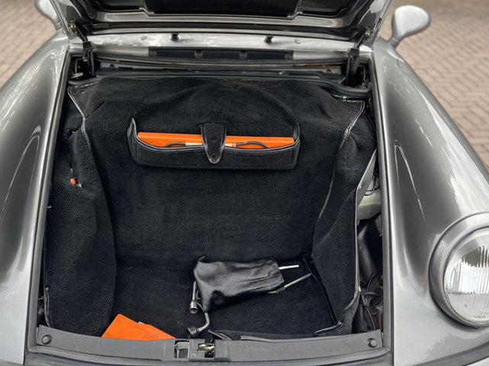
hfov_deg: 58.2
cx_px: 220
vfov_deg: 45.4
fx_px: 438
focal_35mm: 31
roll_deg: -0.2
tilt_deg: -35.9
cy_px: 200
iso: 50
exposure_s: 1/521
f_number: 1.5
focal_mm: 5.7
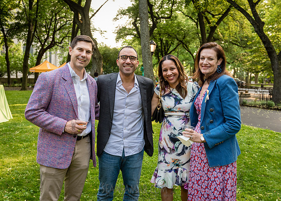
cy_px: 97
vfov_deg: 39.4
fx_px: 281
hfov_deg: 53.1
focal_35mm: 35
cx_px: 132
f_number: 3.5
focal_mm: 31
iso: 500
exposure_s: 1/250
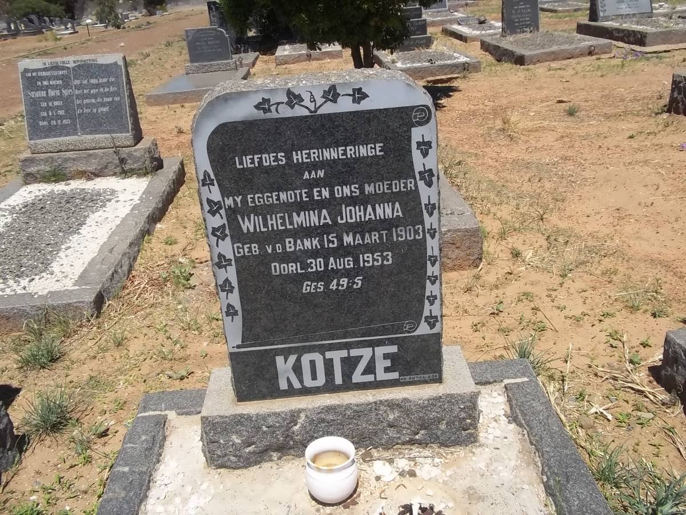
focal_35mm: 32
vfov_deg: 44.2
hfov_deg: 56.8
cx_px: 343
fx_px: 634
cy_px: 258
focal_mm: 5.7
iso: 80
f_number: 5.5
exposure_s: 1/640
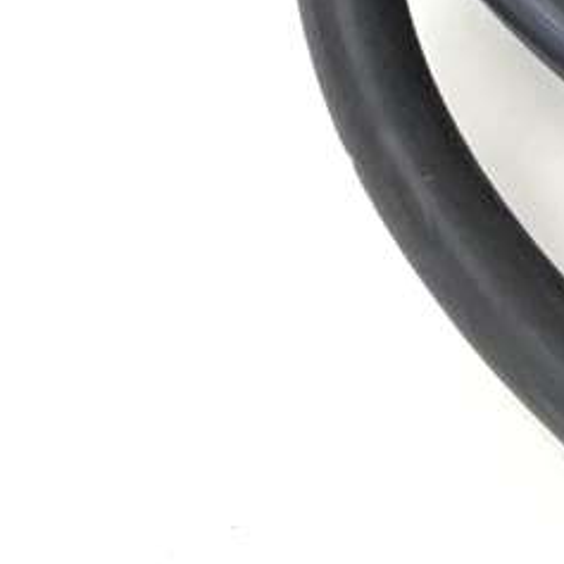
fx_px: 3410
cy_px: -599
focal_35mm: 185
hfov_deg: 9.3
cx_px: 763
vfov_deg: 8.9
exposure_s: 1/30
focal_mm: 3.3
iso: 64
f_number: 2.4
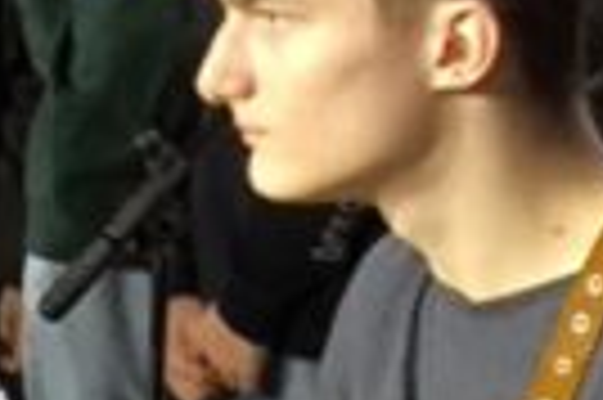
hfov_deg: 5.1
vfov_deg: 3.5
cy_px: 25
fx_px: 6642
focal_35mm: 397
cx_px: -450
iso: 320
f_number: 1.7
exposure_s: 1/33.3
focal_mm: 4.71
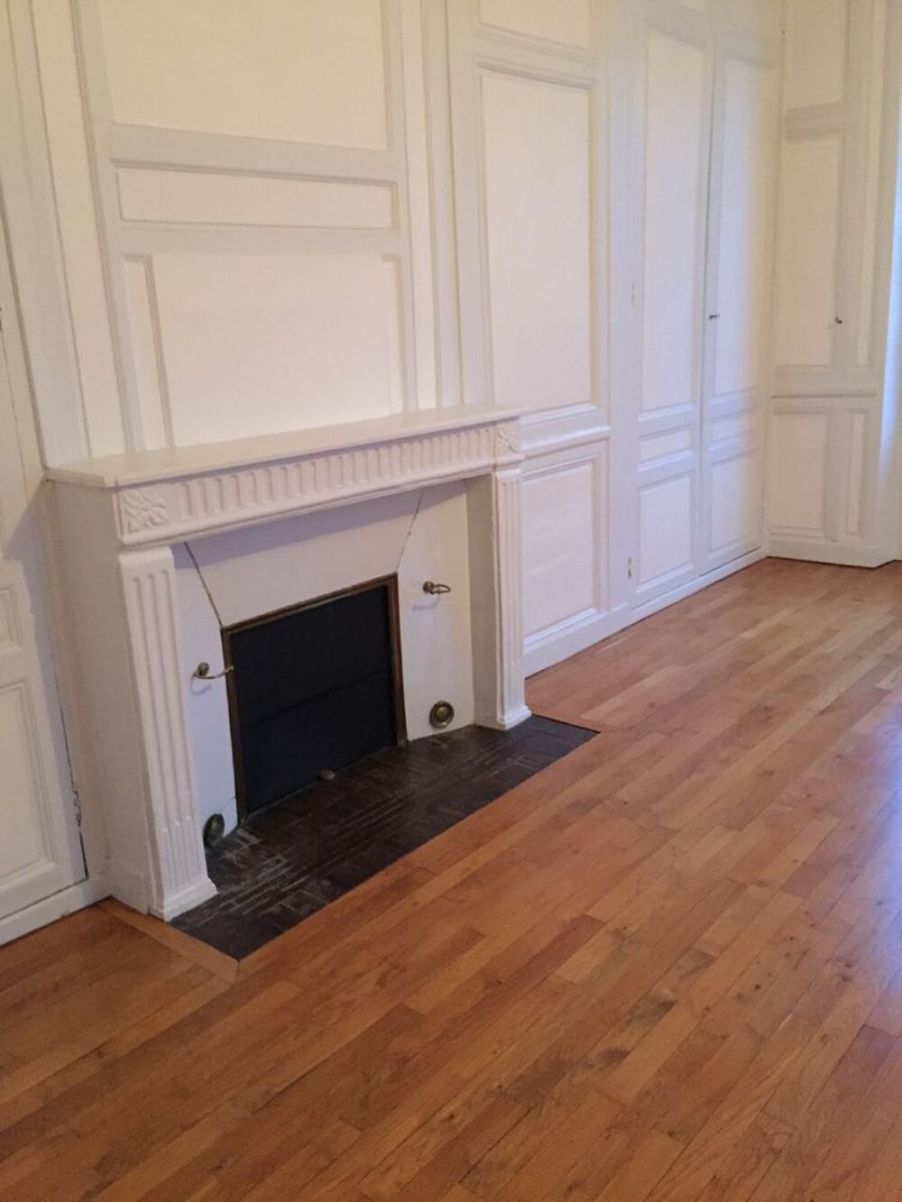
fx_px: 1007
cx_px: 451
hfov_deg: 48.2
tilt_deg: -14.1
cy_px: 601
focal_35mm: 29
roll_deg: +2.7
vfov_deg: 61.7
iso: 500
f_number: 2.2
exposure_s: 1/17
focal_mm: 4.15
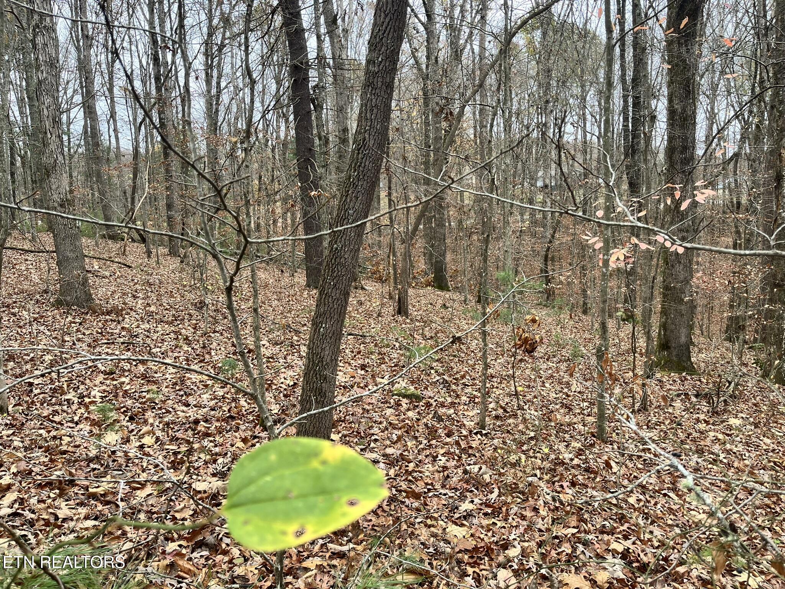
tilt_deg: -7.6
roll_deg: +3.8
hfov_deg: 67.3
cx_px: 392
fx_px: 590
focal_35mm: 26
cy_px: 294
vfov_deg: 53.1
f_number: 1.6
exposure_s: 1/122
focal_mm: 5.1
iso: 40
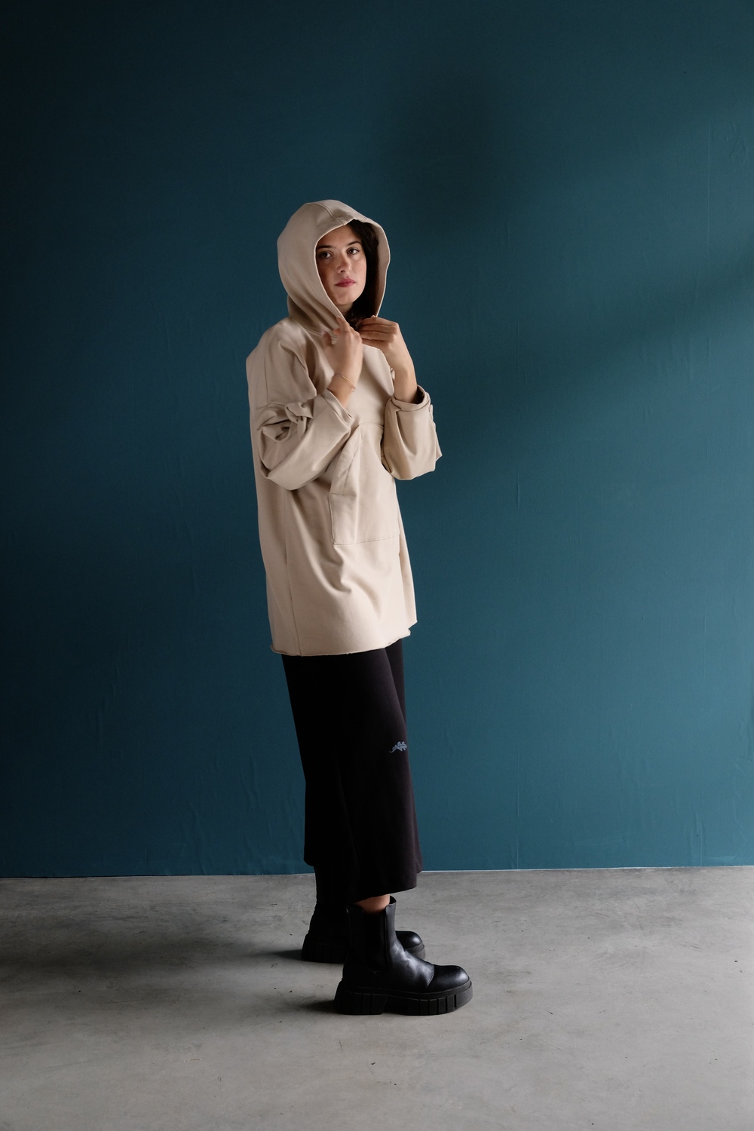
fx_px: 1194
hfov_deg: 35.1
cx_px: 377
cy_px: 566
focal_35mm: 38
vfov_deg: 50.7
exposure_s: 1/60
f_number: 4
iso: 1250
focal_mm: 25.4
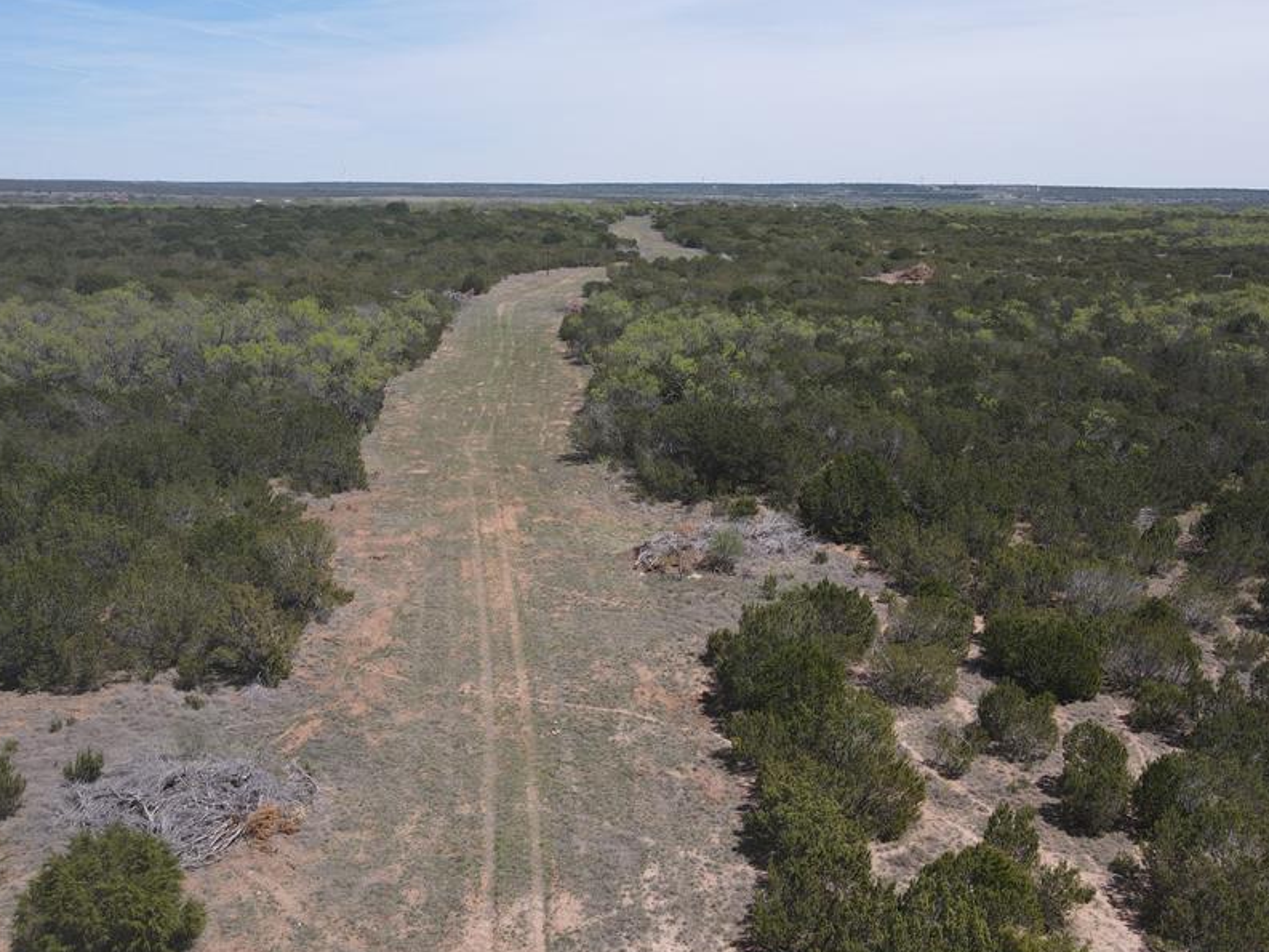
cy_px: 429
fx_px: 1137
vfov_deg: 45.4
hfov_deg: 58.3
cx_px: 640
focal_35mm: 31
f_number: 2.8
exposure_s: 1/725
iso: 100
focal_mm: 4.5
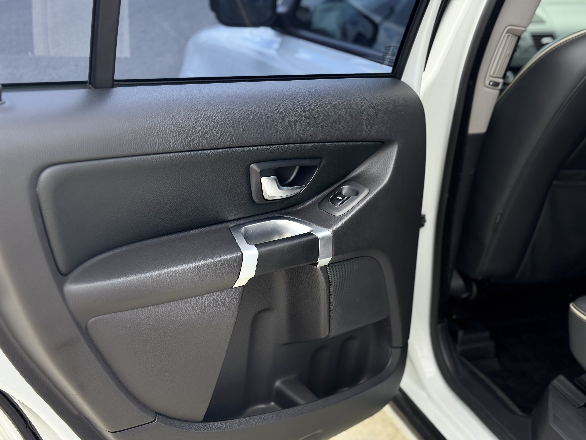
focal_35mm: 48
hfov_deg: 39.7
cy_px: 220
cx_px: 293
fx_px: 813
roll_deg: +0.0
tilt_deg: -19.8
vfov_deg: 30.3
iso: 64
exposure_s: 1/765
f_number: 1.78
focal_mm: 6.76
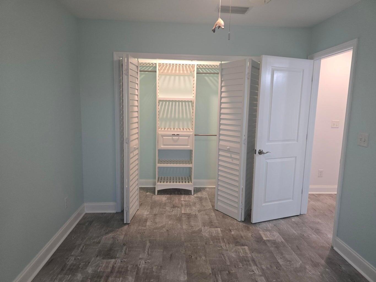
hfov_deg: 73.9
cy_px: 141
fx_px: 250
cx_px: 188
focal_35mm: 23
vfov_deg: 58.9
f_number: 1.7
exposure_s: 1/120
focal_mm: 6.3
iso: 320
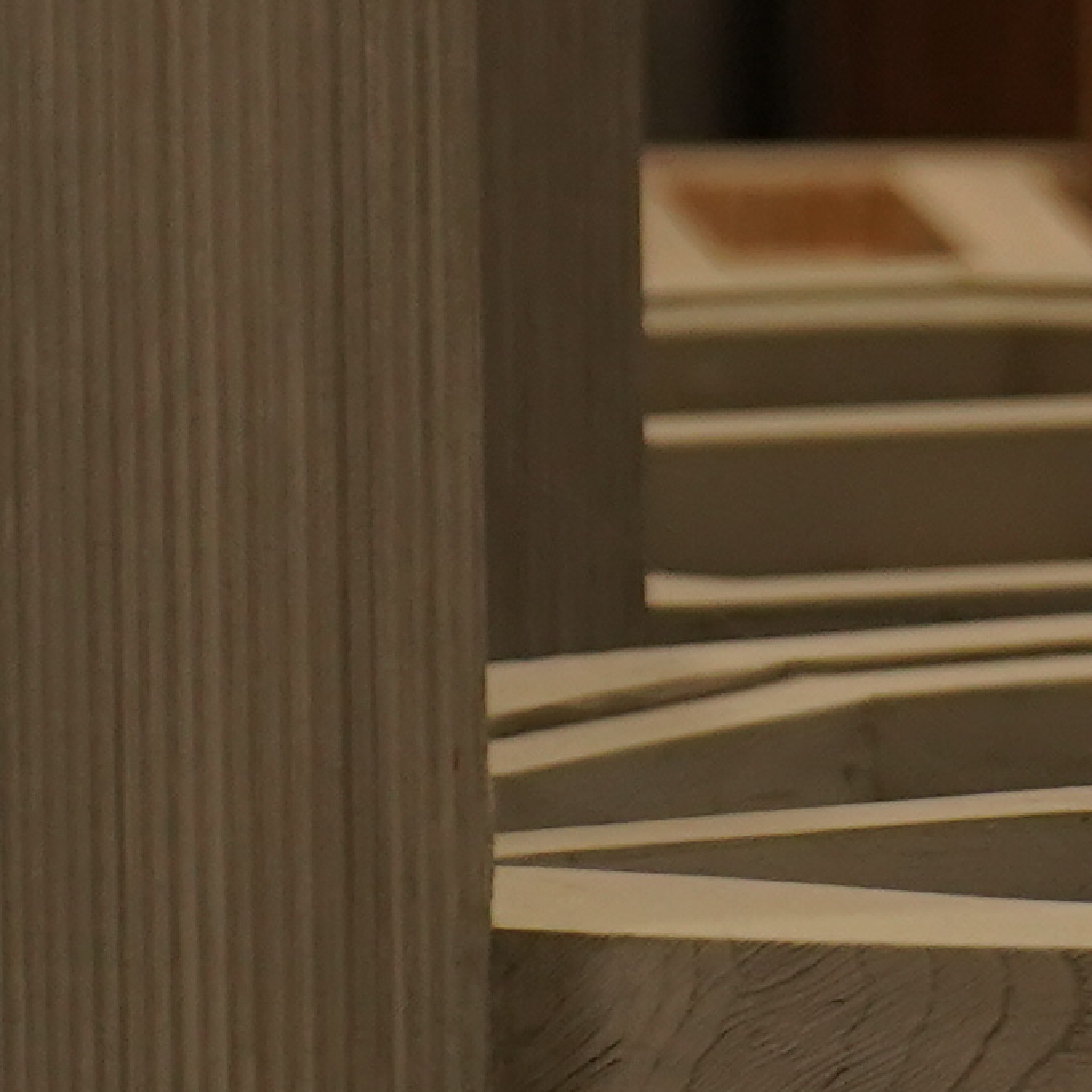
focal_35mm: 964
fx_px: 34405
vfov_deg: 1.8
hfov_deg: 1.8
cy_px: 442
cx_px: 2845
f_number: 3.2
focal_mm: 129
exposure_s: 1/125
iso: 1000
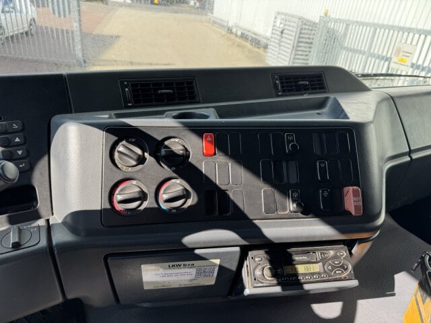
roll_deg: -6.2
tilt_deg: -28.0
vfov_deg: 56.8
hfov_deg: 71.6
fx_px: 299
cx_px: 216
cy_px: 162
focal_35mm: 24
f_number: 1.78
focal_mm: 6.76
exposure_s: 1/651
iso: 80
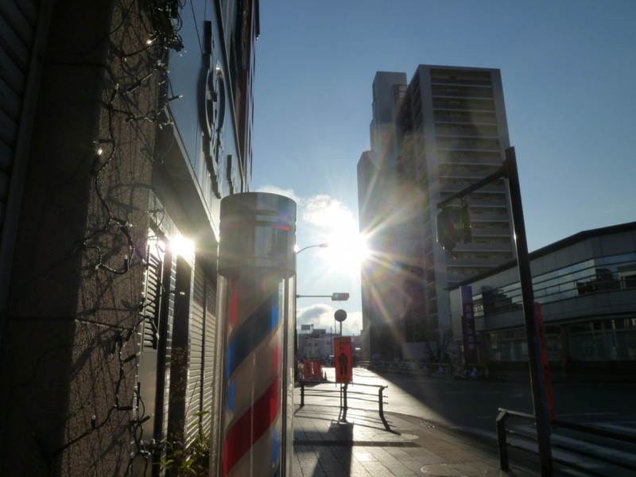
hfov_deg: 69.4
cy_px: 238
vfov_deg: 54.9
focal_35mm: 25
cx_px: 318
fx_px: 459
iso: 125
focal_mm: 4.5
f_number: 6.3
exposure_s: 1/1000
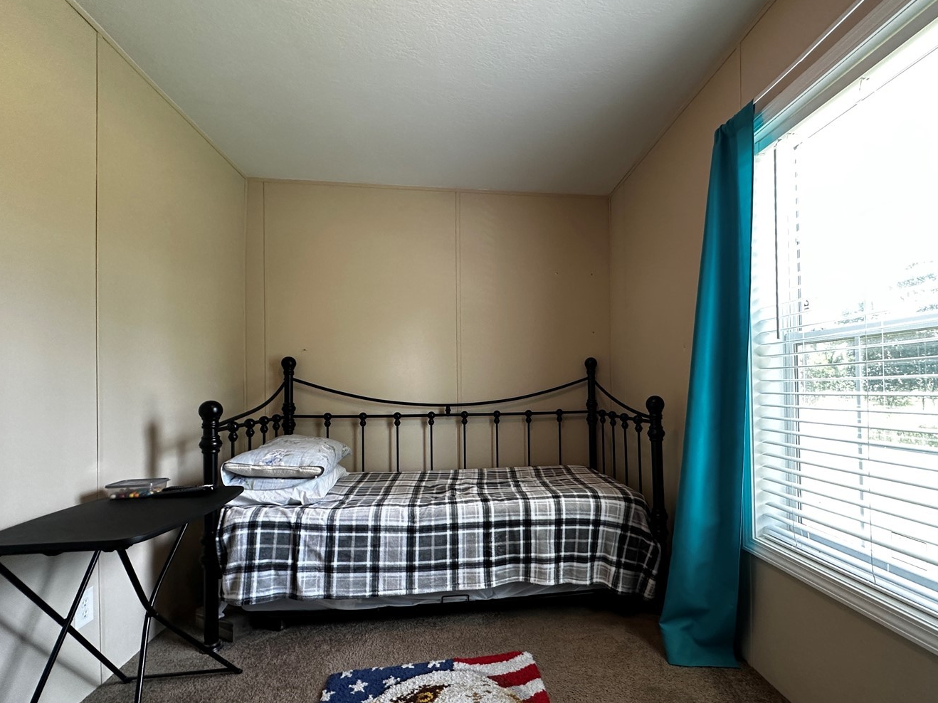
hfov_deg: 90.7
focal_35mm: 17
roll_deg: +1.0
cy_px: 383
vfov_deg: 74.6
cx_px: 517
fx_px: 461
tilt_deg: +0.4
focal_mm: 2.22
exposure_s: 1/60
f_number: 2.2
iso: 250
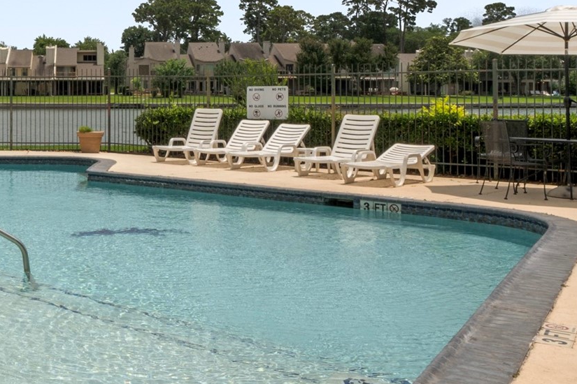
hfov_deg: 35.4
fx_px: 801
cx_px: -14
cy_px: 67
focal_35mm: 50
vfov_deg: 26.4
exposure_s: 1/200
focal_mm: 19
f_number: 9
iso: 250
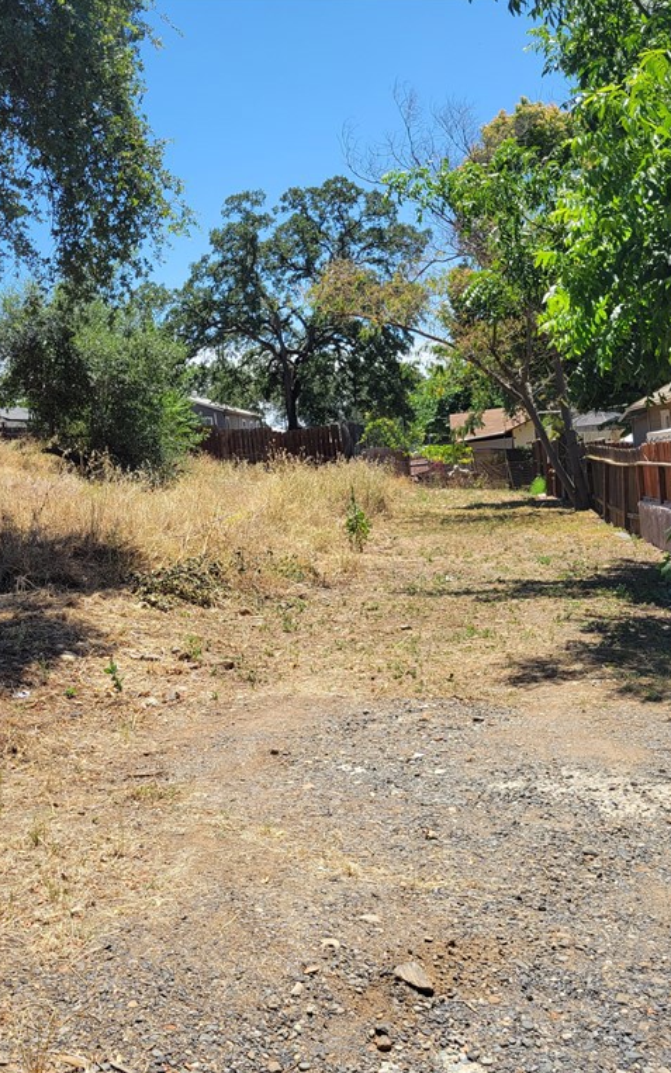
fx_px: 1082
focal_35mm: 37
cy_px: 534
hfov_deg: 34.1
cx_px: 219
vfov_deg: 52.7
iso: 40
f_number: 1.8
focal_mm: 5.4
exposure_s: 1/1672
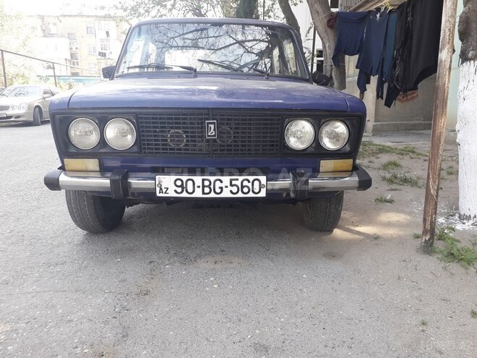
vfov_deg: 51.4
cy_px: 179
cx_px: 238
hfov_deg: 65.3
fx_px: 372
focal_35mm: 27
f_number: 1.9
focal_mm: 3.6
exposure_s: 1/110
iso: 40
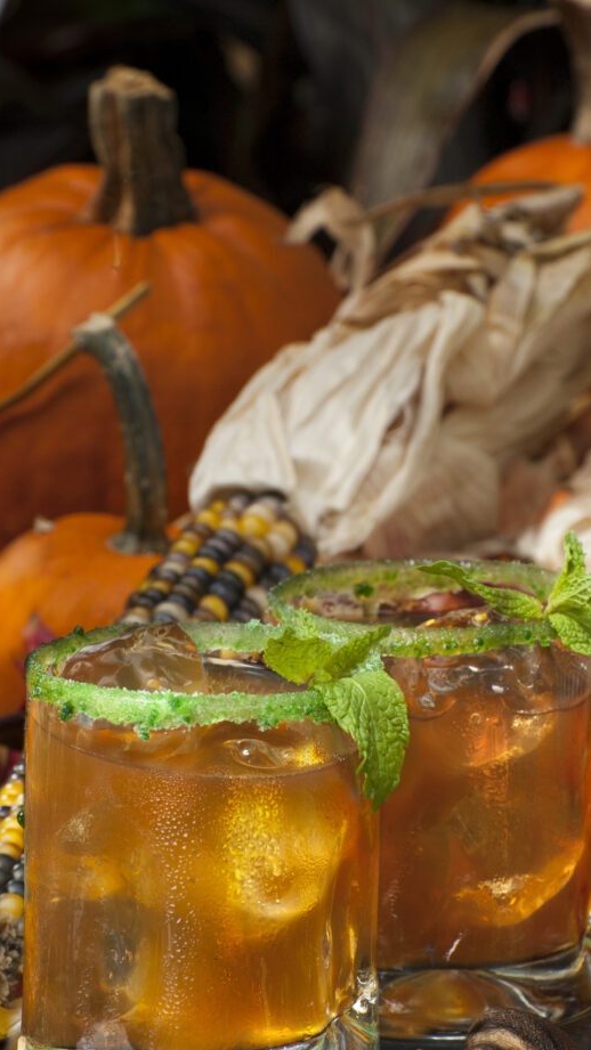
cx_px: 296
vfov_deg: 12.2
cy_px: 521
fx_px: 4932
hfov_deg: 6.9
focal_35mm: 177
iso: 160
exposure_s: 1/160
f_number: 13
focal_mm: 135
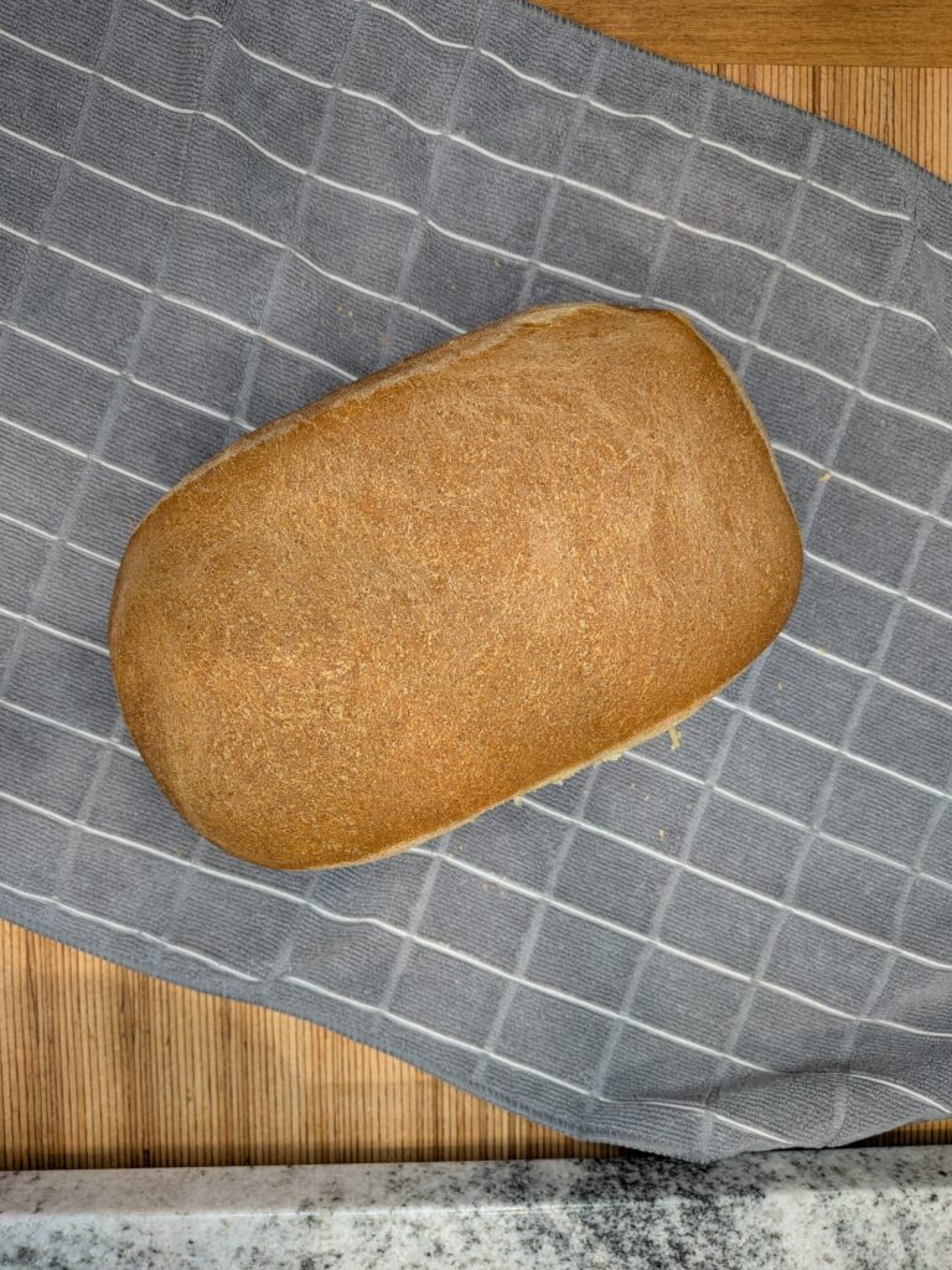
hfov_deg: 56.8
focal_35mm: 24
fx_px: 880
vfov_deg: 71.6
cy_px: 635
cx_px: 476
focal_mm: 4.53
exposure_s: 1/24
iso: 32
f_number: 1.7
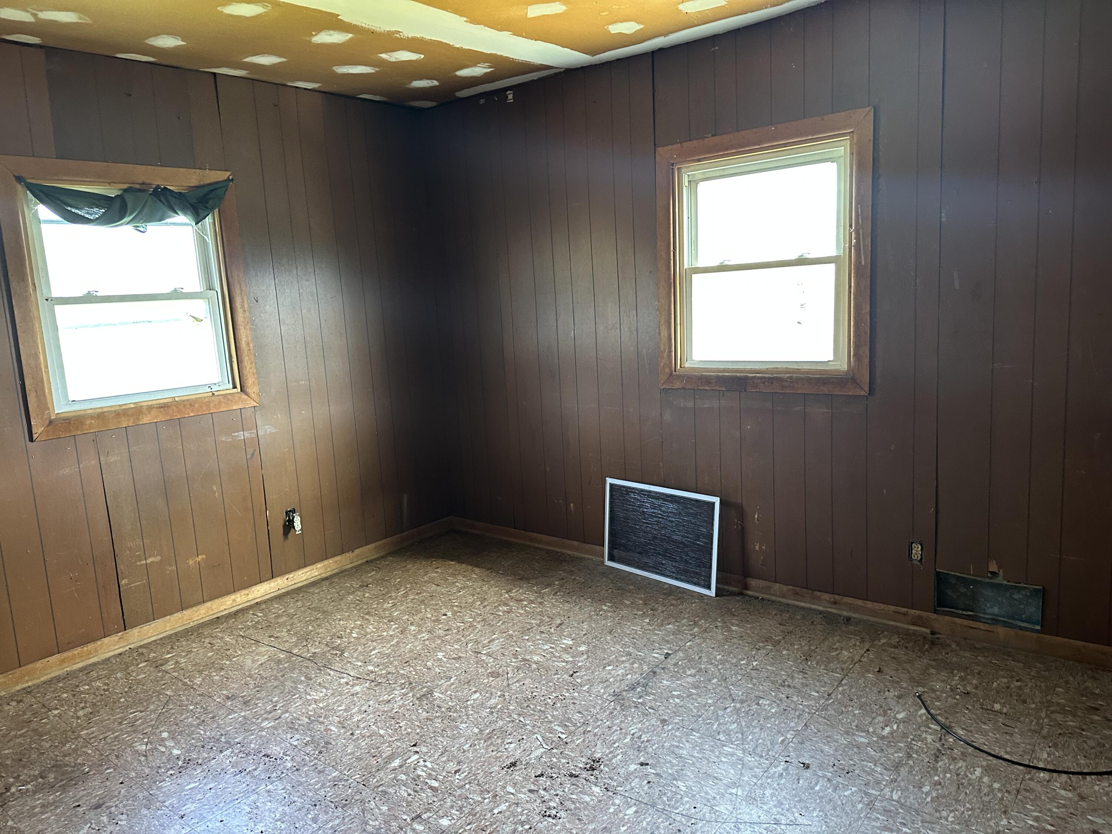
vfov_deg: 56.8
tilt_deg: -10.3
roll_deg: +3.0
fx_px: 771
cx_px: 556
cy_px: 417
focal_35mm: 24
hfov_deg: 71.6
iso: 400
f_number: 1.78
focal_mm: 6.86
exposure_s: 1/60
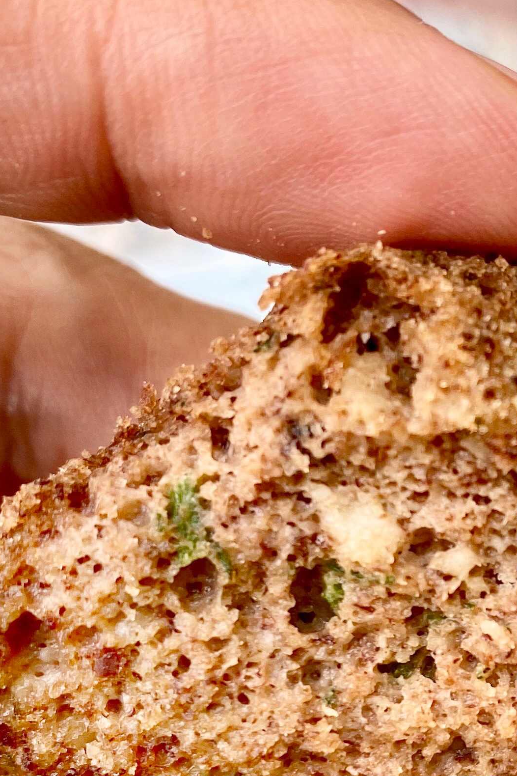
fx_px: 1487
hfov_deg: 19.0
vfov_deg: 28.5
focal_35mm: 69
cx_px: 567
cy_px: 649
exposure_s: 1/253
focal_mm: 4.25
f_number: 1.8
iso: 32
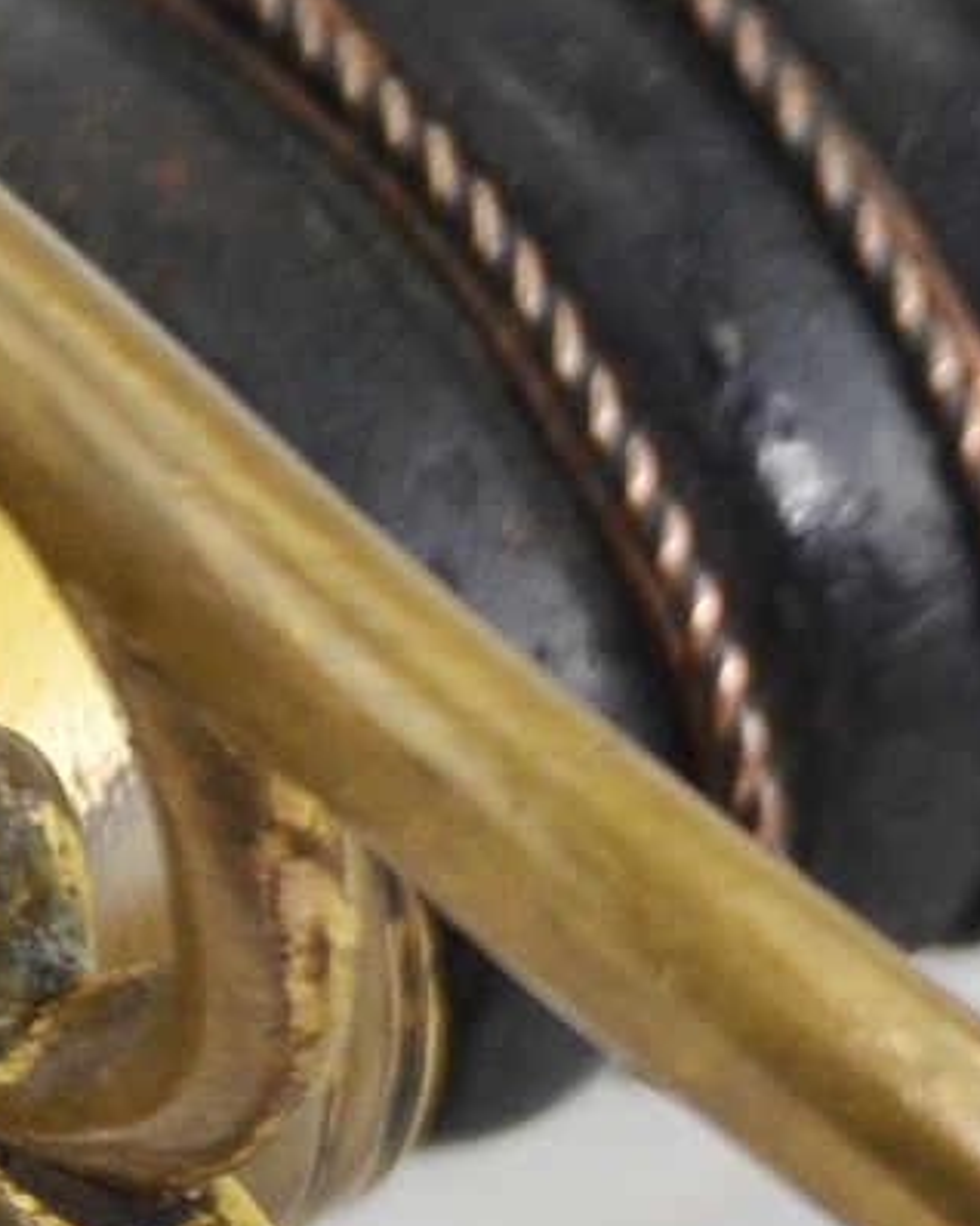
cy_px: 1959
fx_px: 42629
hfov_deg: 1.3
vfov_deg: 1.6
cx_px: 2425
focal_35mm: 1175
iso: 720
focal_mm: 135
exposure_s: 1/250
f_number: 5.6
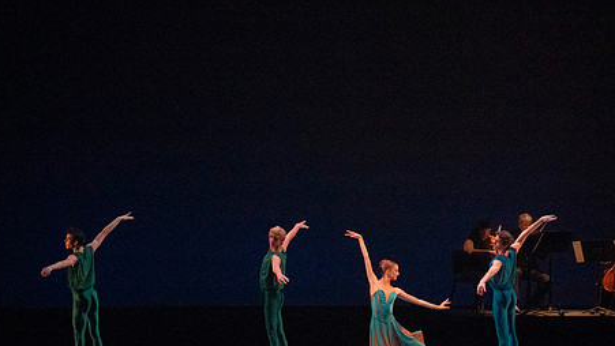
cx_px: 356
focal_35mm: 210
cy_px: 186
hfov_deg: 10.3
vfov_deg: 5.8
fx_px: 3426
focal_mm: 156
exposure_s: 1/400
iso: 25600
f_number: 8
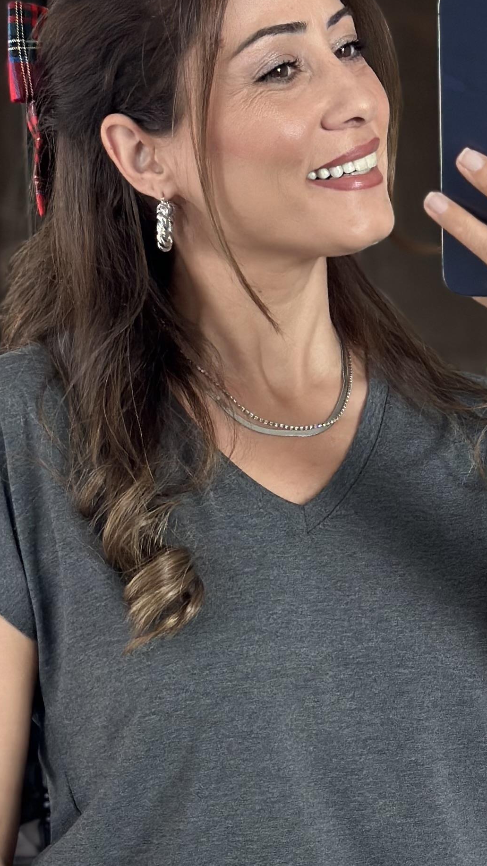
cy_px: 666
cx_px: 282
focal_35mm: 115
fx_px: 2640
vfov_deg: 18.5
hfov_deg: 10.5
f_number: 1.78
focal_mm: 6.86
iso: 64
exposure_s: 1/120
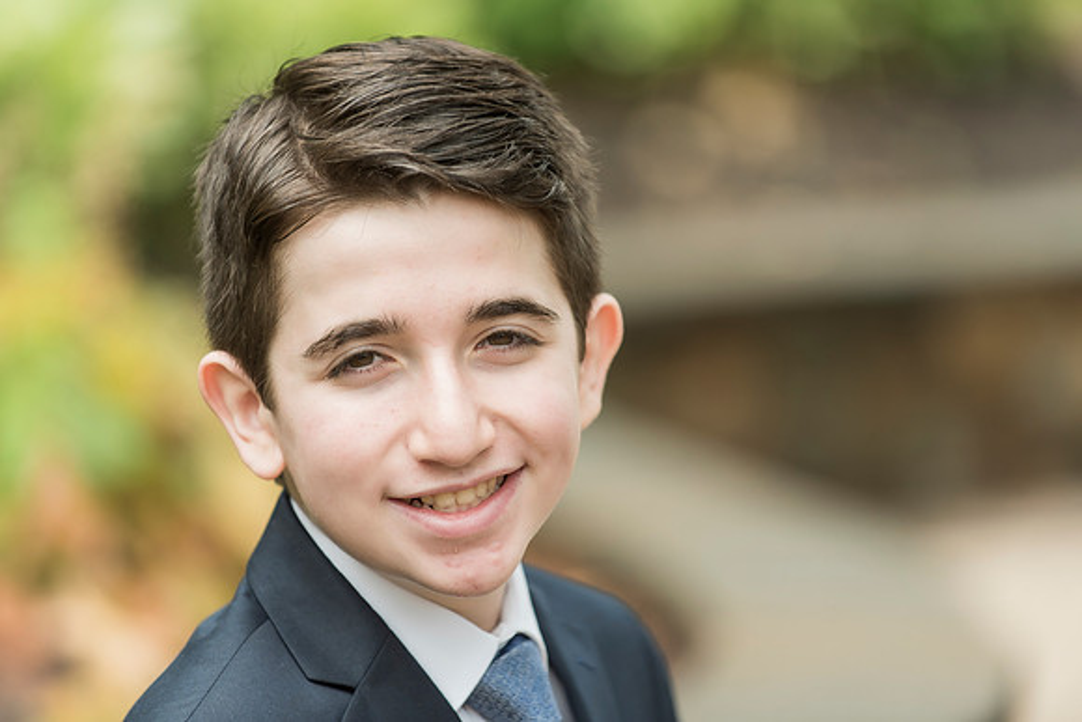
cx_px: 541
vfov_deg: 6.9
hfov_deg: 10.3
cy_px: 361
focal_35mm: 200
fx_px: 6012
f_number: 3.5
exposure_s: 1/640
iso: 400
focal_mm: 200
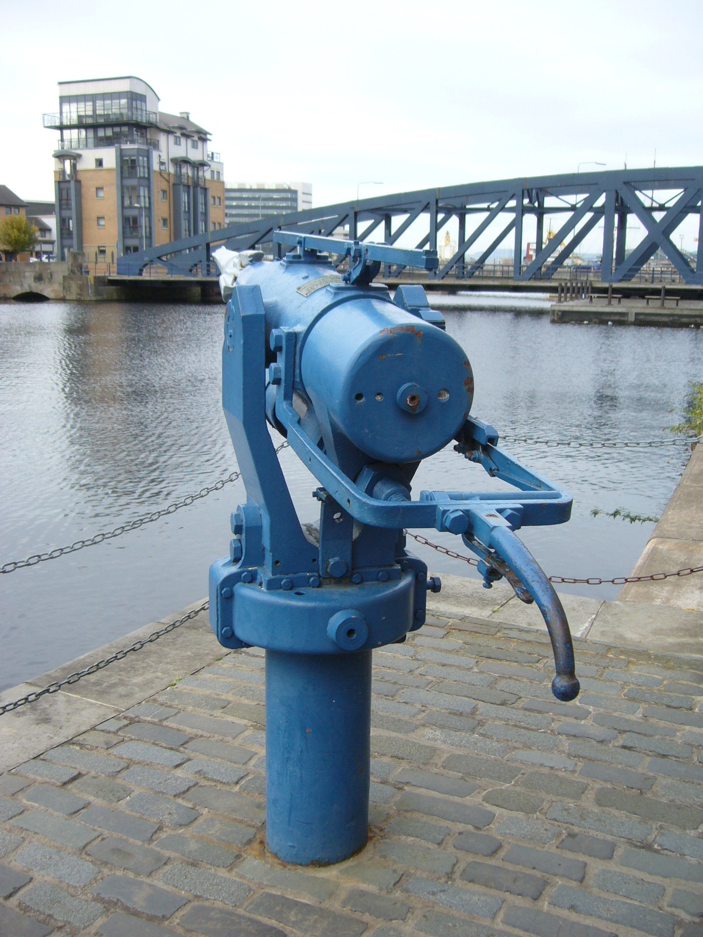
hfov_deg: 40.7
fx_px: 948
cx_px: 352
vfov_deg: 52.6
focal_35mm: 35
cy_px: 468
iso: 100
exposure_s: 1/400
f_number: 2.8
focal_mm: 5.8
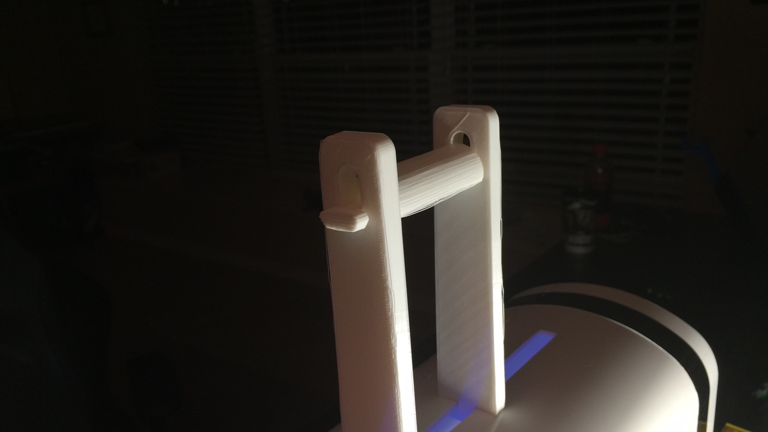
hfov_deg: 61.0
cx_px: 381
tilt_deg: -21.3
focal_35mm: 32
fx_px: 652
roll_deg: +2.0
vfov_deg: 36.4
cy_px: 278
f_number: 2.2
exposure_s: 1/30
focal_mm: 4.15
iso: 40
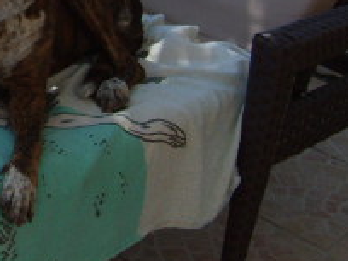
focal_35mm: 110
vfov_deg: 13.1
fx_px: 1106
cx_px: -106
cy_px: -46
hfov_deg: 16.8
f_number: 2.8
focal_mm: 5.8
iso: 50
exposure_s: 1/1000
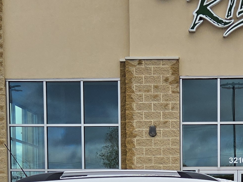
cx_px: 198
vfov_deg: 14.9
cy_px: 245
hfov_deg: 20.6
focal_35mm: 94
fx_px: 660
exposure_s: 1/7887
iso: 80
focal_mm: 5.4
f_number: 1.8
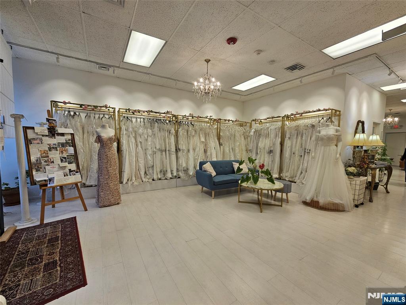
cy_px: 152
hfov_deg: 106.2
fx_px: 152
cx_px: 203
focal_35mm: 13
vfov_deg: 89.9
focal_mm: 2.2
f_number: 2.2
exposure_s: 1/120
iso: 64
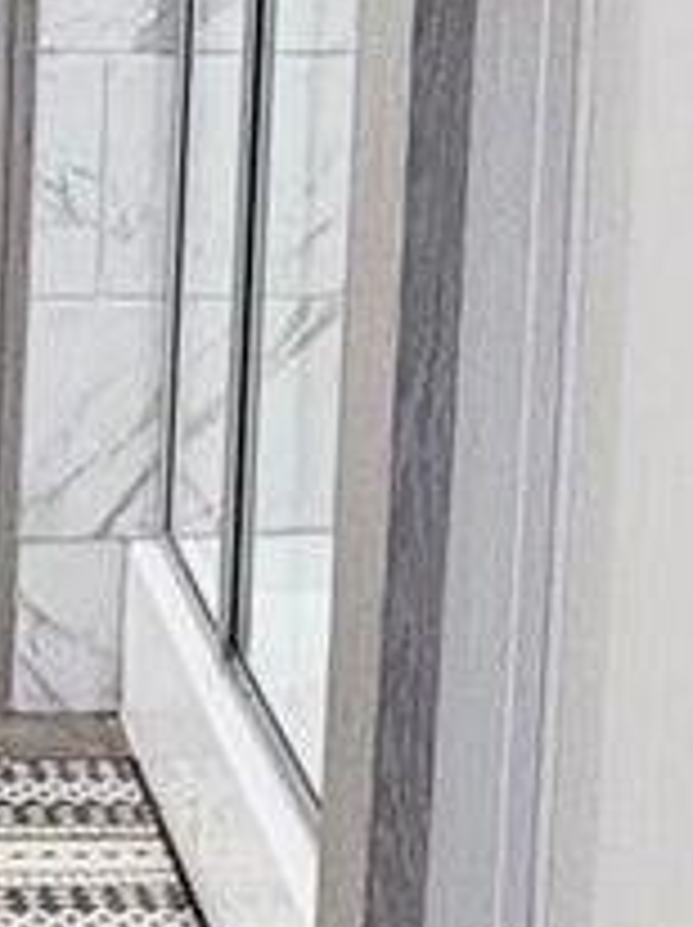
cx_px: 22
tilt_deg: -6.3
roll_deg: -2.4
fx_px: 2916
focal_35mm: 109
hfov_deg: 13.4
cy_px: -230
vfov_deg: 17.1
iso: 160
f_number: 2.2
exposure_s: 1/60
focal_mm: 2.22
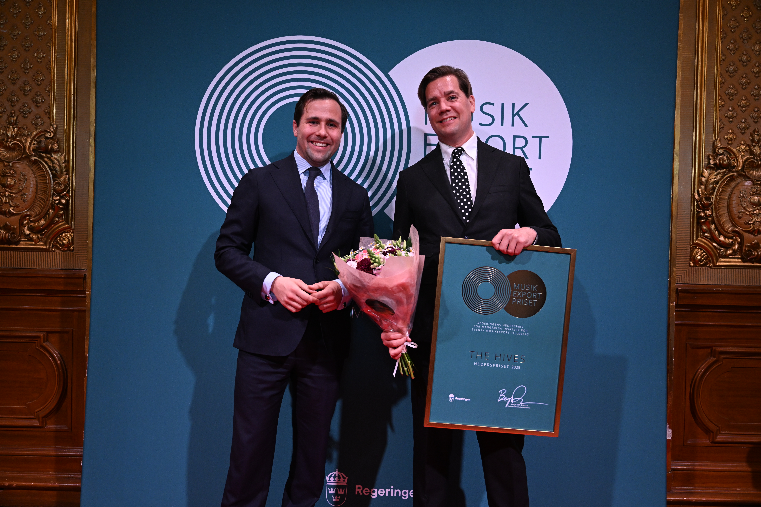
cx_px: 380
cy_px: 254
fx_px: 655
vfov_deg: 42.3
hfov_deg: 60.3
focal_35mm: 31
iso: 2000
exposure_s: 1/250
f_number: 2.8
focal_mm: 31
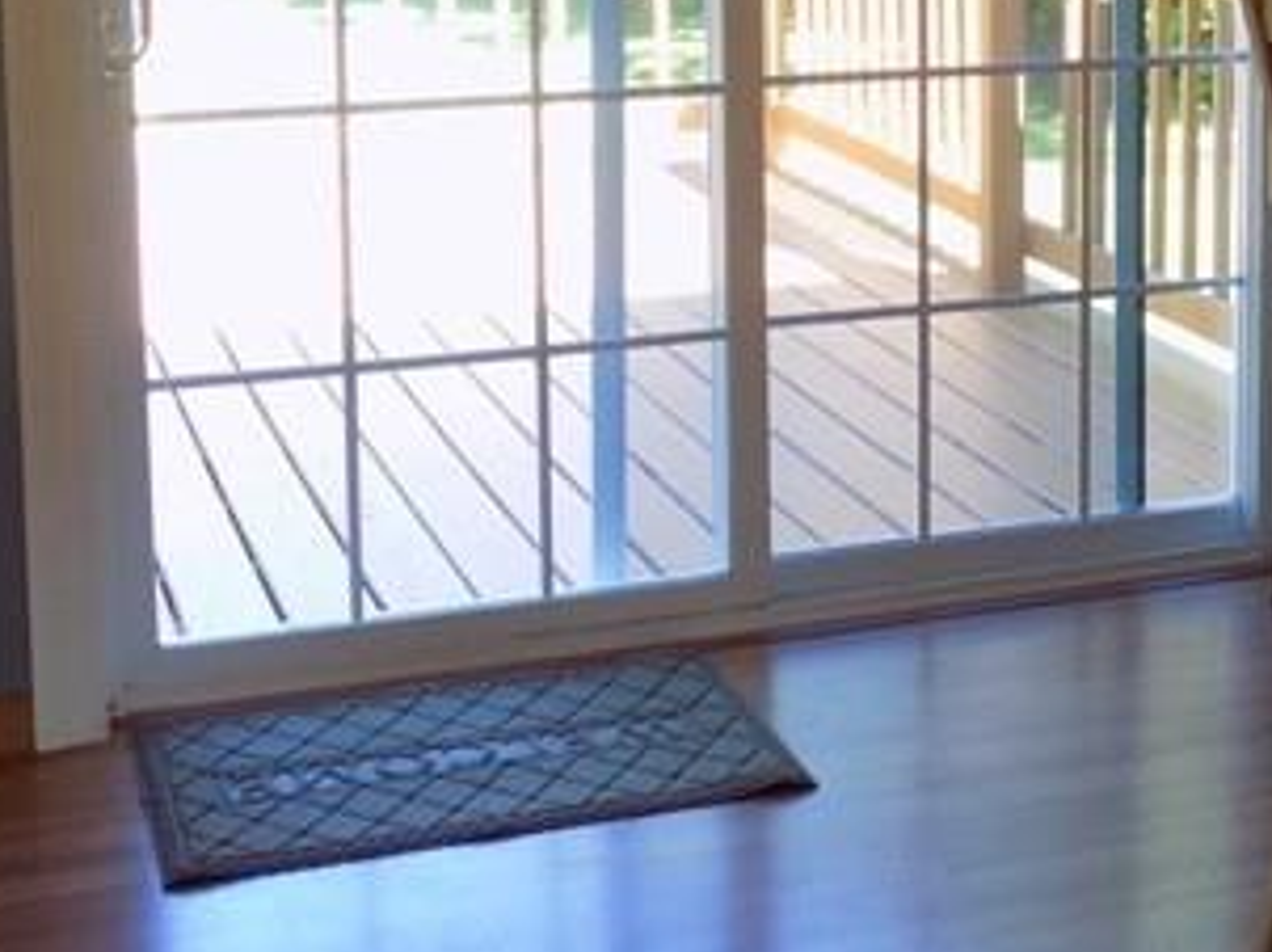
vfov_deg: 18.5
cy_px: 42
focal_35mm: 78
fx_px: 2864
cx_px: 1318
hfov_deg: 23.8
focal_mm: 4
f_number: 3.1
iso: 80
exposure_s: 1/30
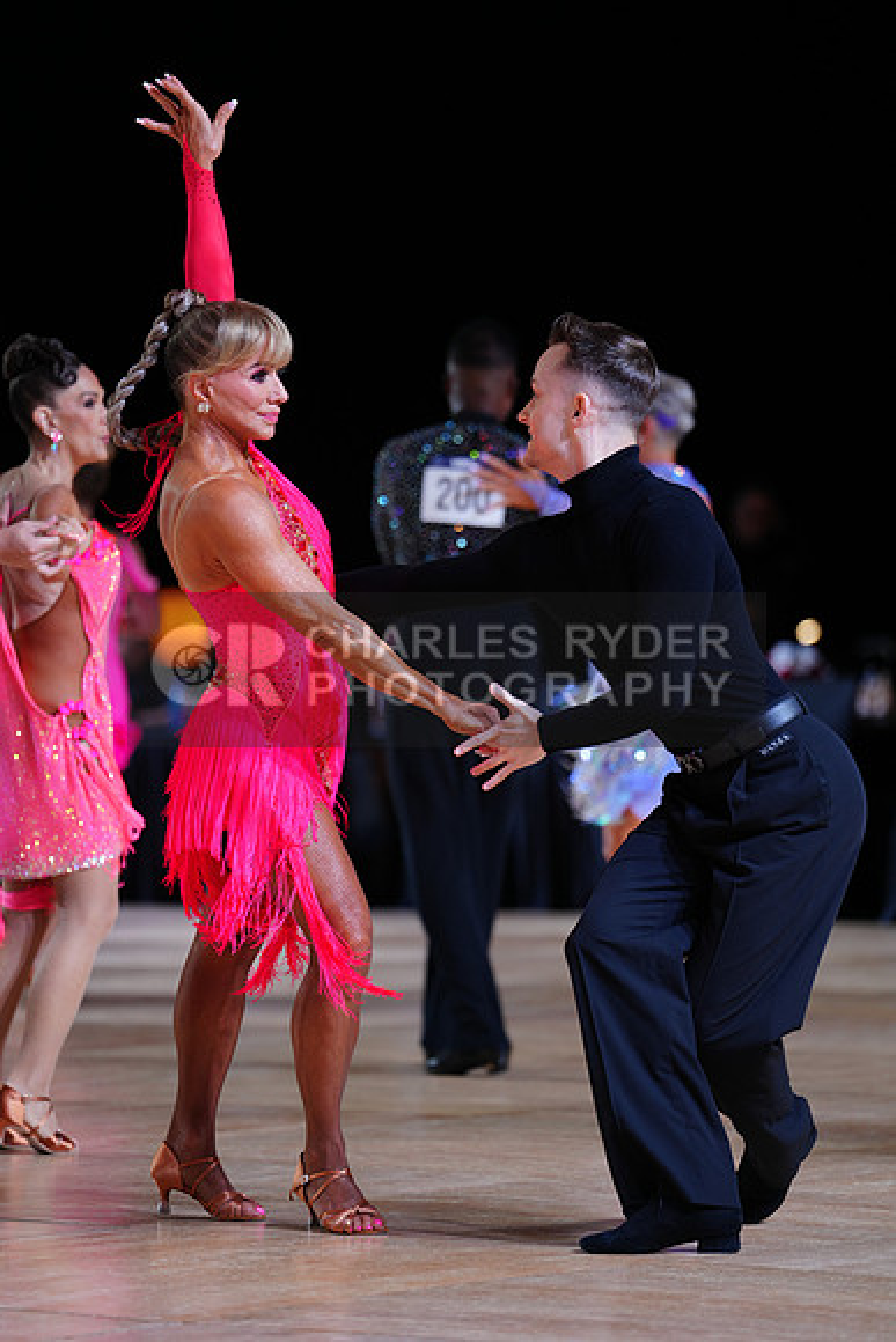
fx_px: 6454
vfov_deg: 11.9
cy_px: 671
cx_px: 448
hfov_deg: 7.9
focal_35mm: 173
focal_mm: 173
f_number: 2.8
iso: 500
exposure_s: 1/400
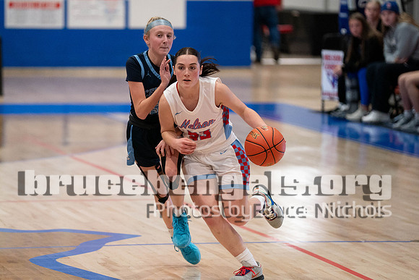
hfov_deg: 8.4
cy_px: 108
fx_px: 2866
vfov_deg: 5.6
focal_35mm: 246
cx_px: 161
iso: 4000
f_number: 2.8
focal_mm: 200
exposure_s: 1/1000
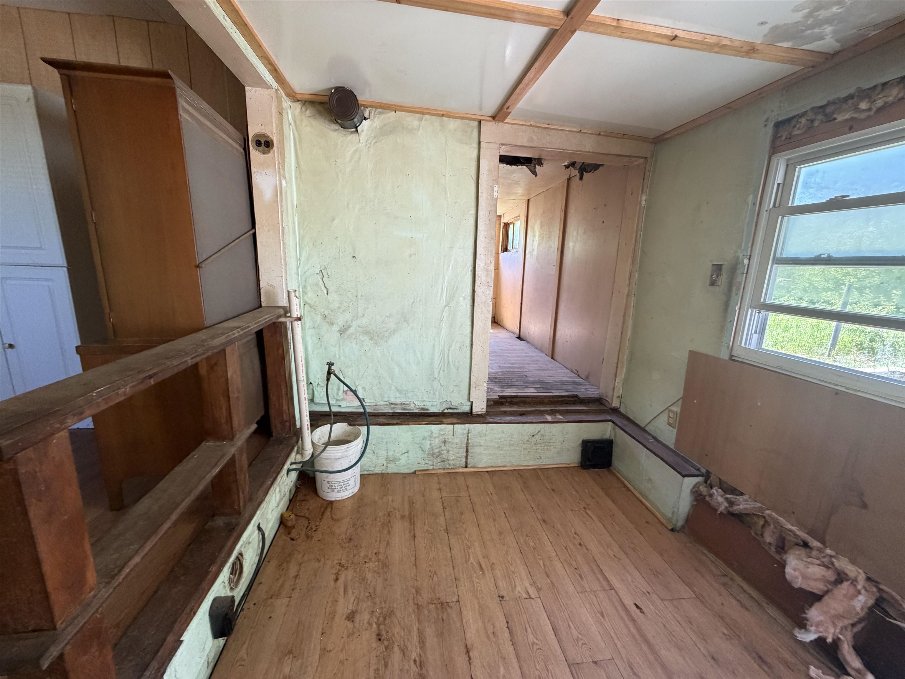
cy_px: 340
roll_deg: -1.9
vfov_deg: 85.7
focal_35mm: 14
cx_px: 452
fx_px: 366
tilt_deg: -11.8
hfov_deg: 102.1
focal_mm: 2.22
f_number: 2.2
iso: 320
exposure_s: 1/113
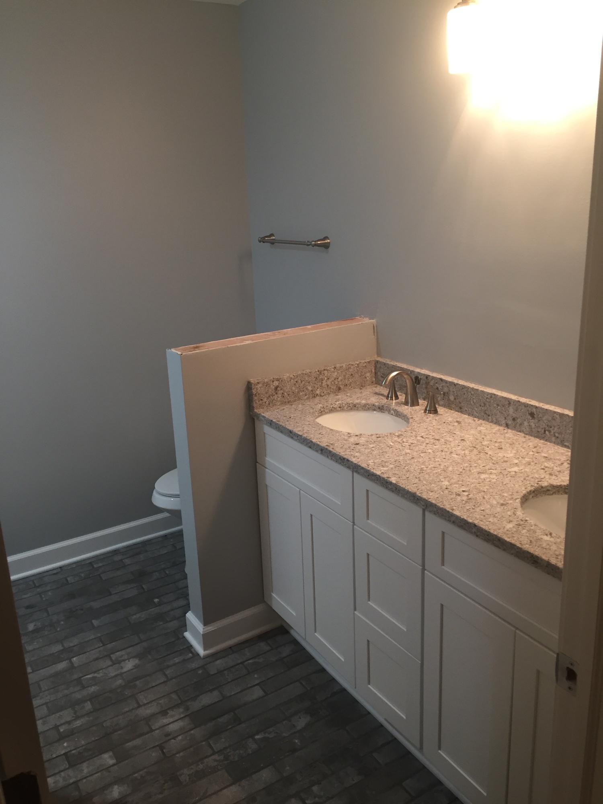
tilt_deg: -16.7
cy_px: 402
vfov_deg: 61.7
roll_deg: +1.6
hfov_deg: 48.2
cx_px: 302
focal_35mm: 29
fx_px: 674
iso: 80
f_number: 2.2
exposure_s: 1/30
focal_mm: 4.15
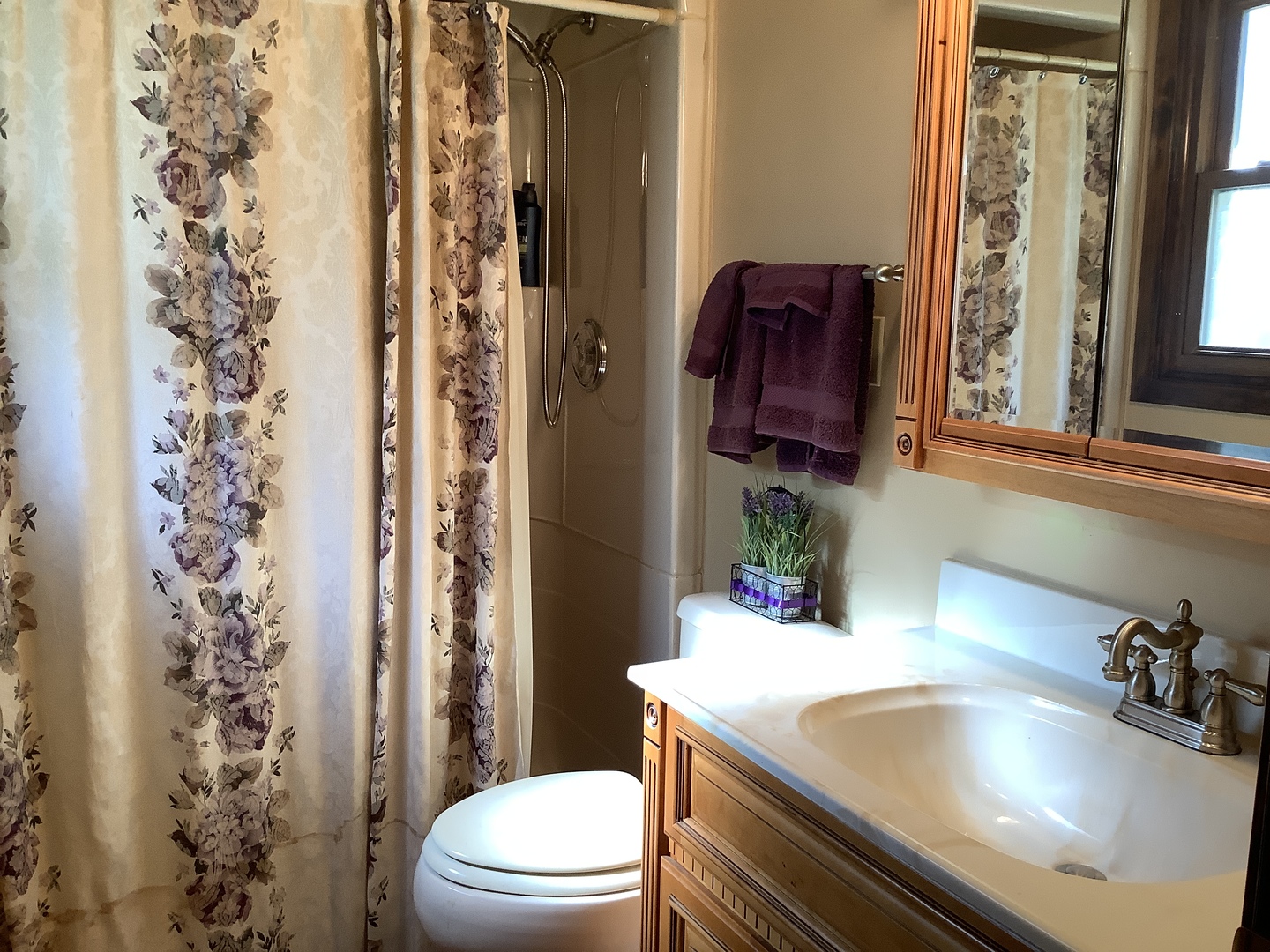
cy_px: 476
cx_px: 635
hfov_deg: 58.4
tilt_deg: -8.5
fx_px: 1137
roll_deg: -1.7
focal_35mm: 31
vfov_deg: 45.4
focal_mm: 3.3
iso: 100
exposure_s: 1/60
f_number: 2.4
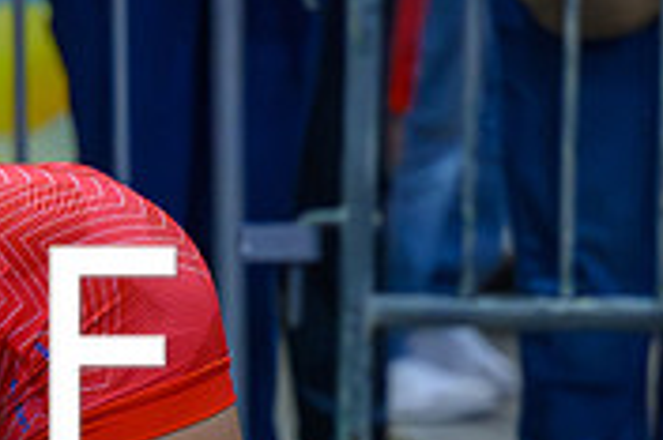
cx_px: -257
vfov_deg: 2.6
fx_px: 9549
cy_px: 640
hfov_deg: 4.0
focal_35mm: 519
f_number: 2.8
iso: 8000
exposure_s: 1/800
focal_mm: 99
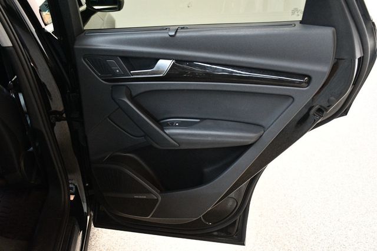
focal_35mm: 34
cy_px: 126
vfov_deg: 38.8
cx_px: 188
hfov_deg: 55.8
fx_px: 356
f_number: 3.8
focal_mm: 23
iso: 4500
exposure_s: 1/60
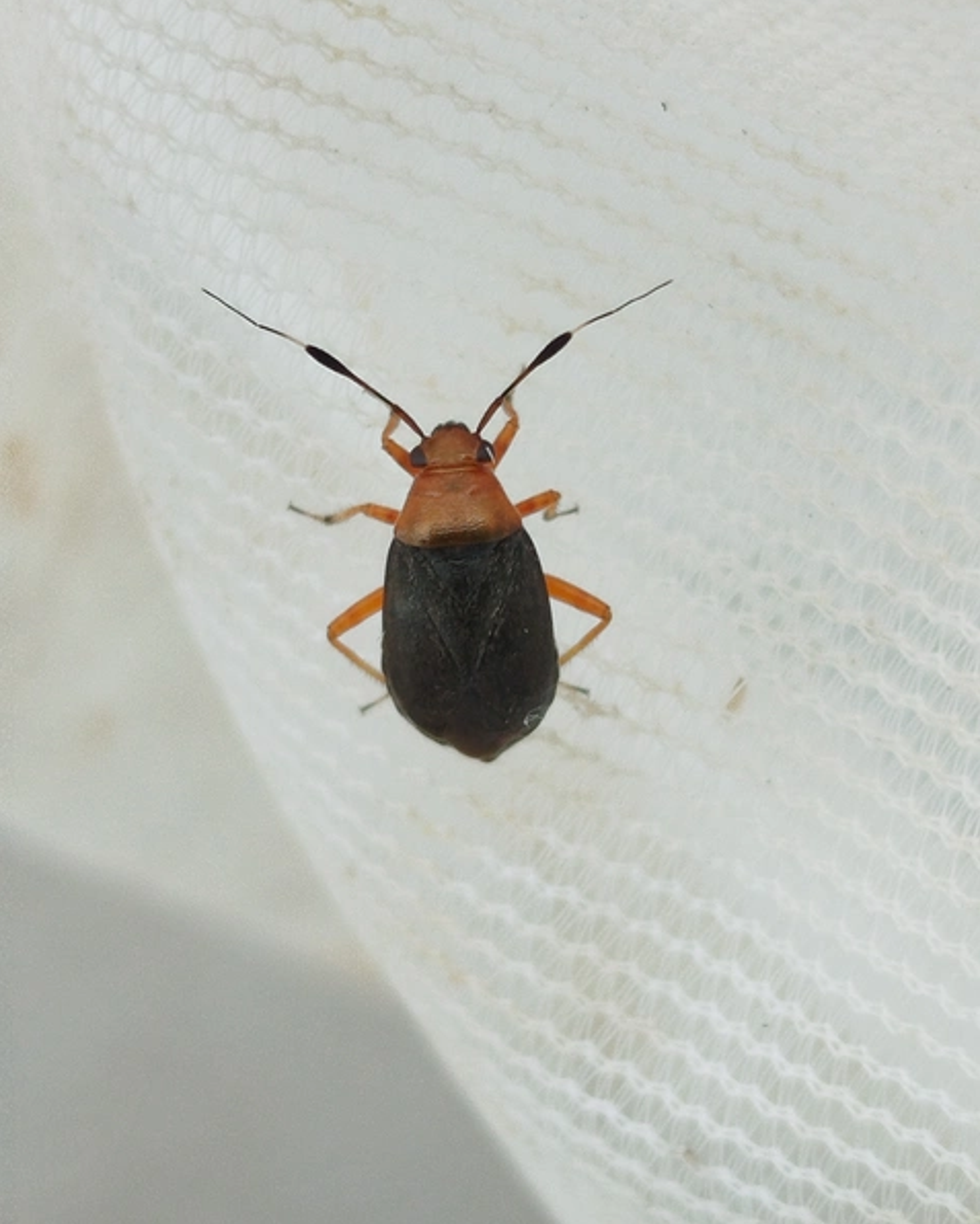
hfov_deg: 34.9
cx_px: 489
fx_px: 1559
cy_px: 637
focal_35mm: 43
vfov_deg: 42.9
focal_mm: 5.31
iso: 50
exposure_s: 1/100
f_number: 1.7
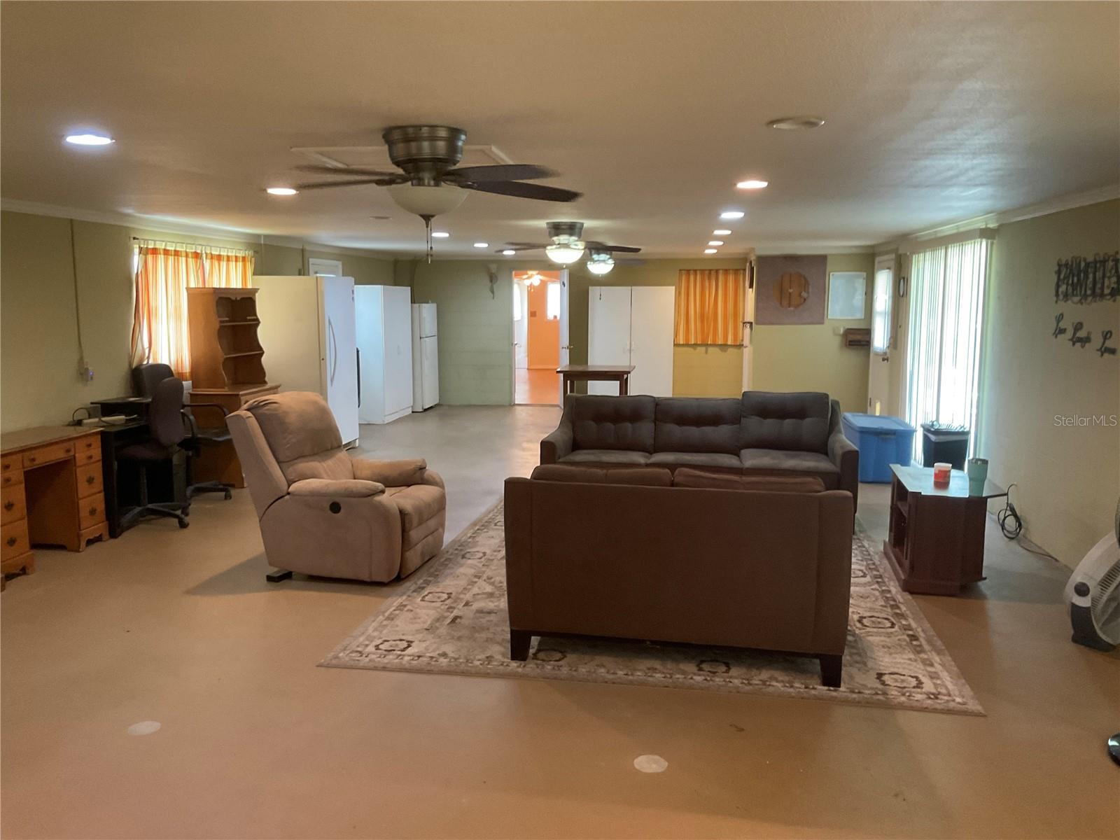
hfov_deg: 61.7
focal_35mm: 29
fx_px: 938
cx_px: 560
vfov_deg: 48.2
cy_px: 420
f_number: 1.8
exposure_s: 1/40
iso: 200
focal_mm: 3
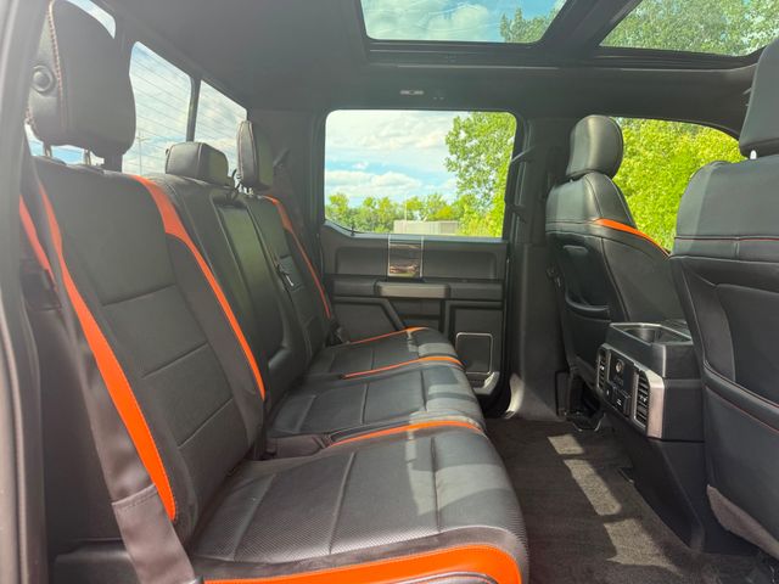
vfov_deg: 56.8
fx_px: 540
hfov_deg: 71.6
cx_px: 390
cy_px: 292
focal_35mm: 24
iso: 80
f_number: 1.78
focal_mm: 6.76
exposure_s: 1/195
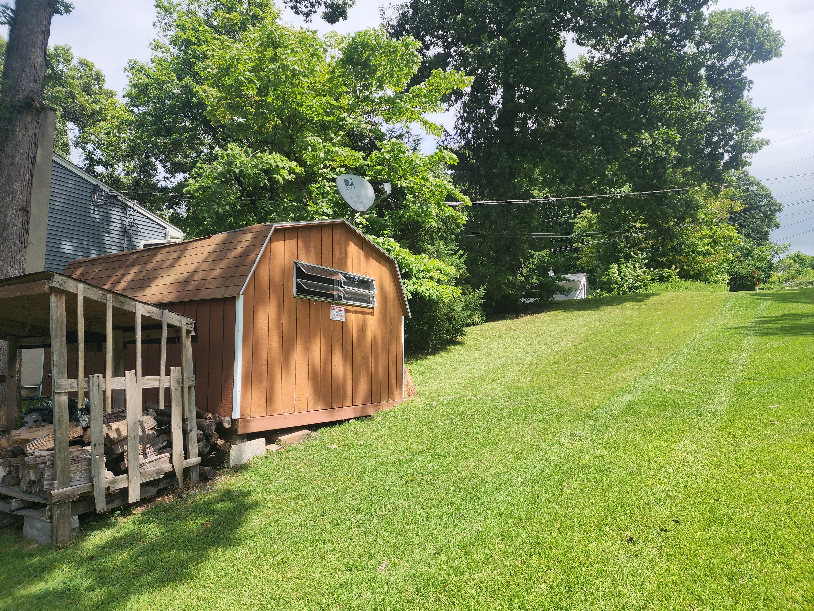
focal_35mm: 23
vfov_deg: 58.9
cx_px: 407
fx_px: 541
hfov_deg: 73.9
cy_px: 306
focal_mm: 6.4
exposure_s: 1/786
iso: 12
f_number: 1.8
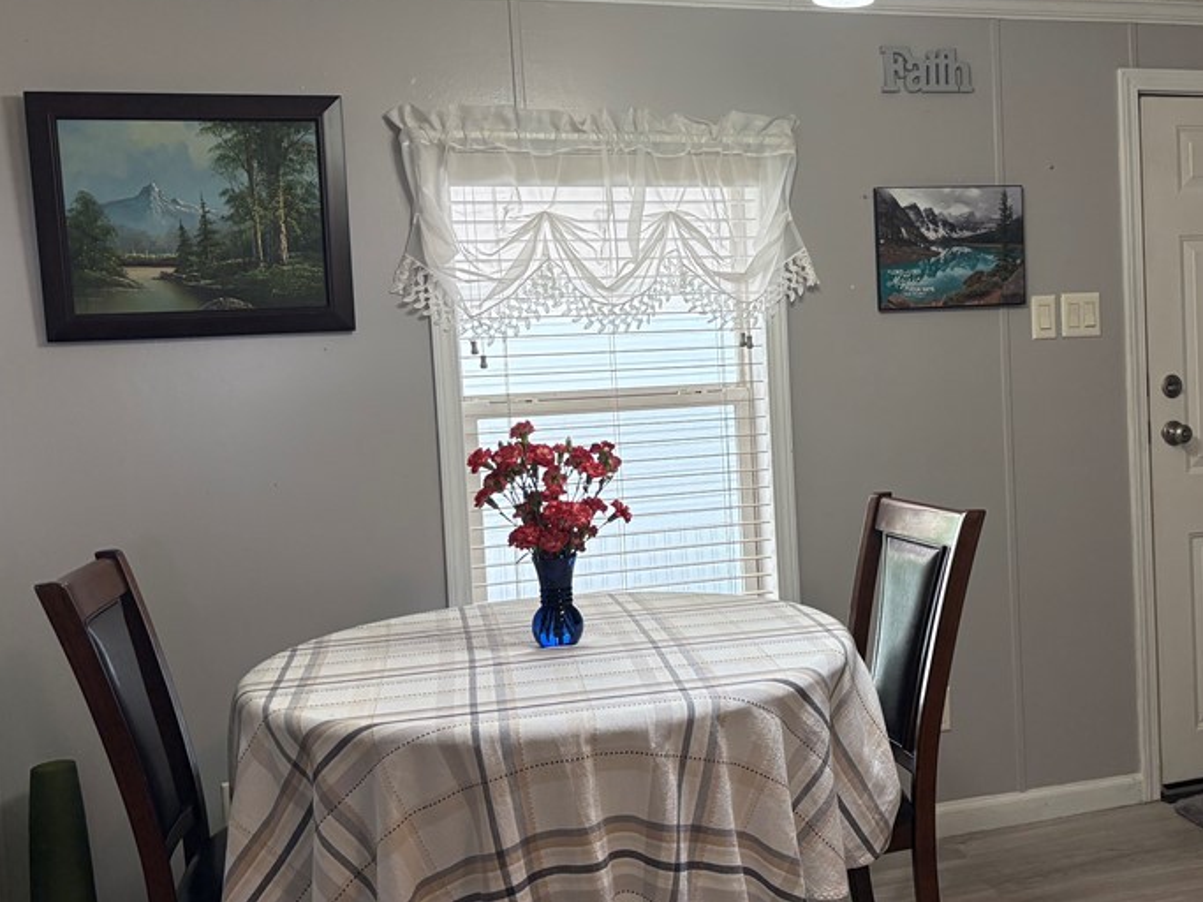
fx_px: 1355
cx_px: 775
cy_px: 425
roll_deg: +3.5
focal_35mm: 39
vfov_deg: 36.8
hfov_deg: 47.3
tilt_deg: -3.4
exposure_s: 1/60
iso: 125
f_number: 1.6
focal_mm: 5.96
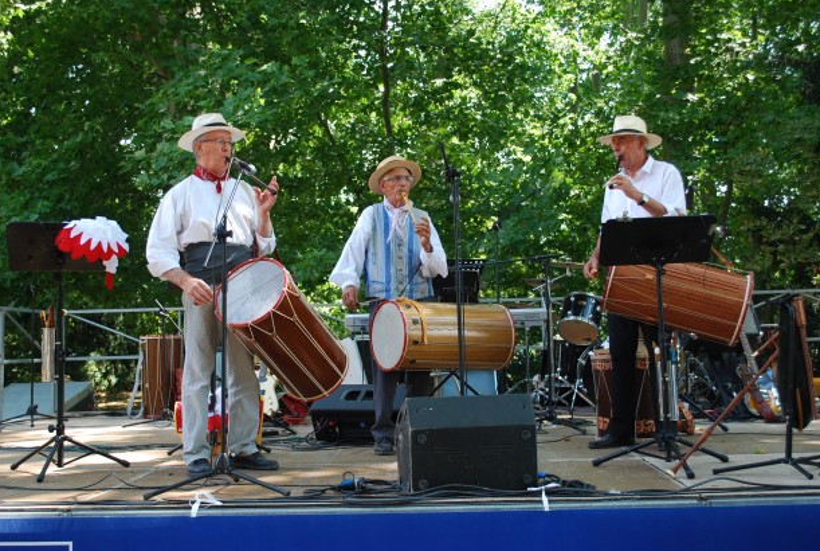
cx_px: 395
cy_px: 268
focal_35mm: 44
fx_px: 1004
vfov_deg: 30.6
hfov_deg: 44.4
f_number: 5
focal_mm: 28
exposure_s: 1/100
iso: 200
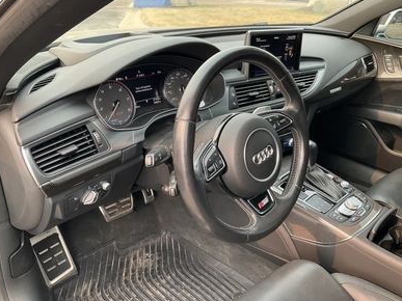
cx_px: 197
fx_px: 348
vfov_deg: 46.8
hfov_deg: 60.0
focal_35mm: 30
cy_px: 154
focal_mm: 3
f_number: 1.8
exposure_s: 1/122
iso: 40
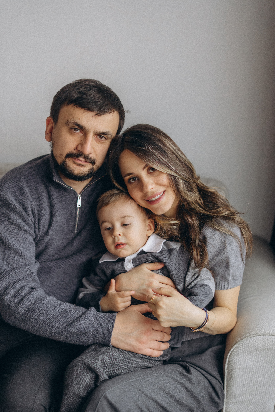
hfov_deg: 27.0
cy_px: 206
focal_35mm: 50
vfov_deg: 39.6
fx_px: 573
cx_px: 138
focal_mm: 50
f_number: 1.8
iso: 2000
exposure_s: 1/800
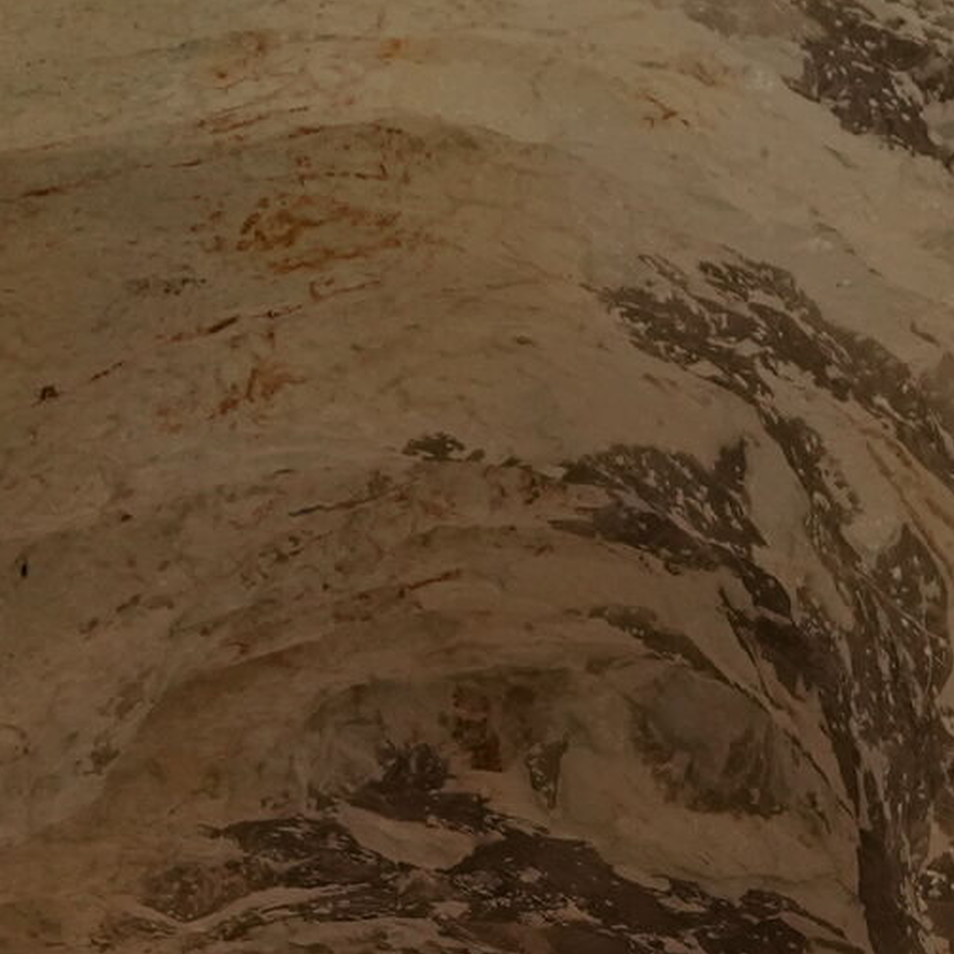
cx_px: 471
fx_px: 7982
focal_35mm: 256
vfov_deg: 6.6
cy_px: 2020
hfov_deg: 6.8
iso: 800
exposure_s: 1/40
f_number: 2.8
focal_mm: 35
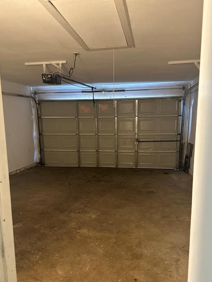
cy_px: 156
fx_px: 221
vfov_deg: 65.2
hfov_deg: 51.3
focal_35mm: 27
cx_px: 112
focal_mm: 6.86
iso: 640
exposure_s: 1/60
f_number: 1.78
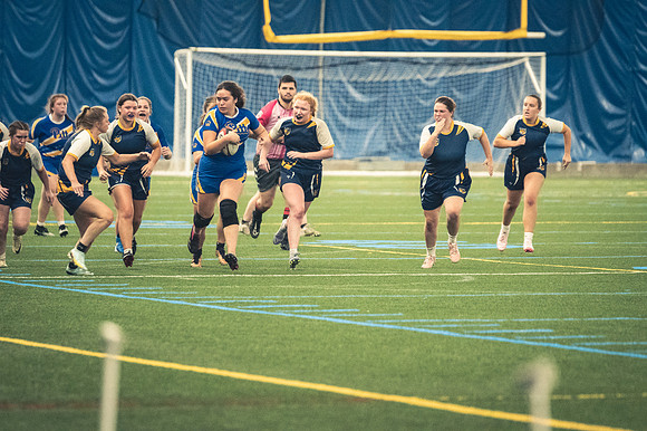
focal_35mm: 300
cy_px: 216
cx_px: 324
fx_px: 5388
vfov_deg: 4.6
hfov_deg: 6.9
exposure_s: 1/500
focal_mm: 200
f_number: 2.8
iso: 12800
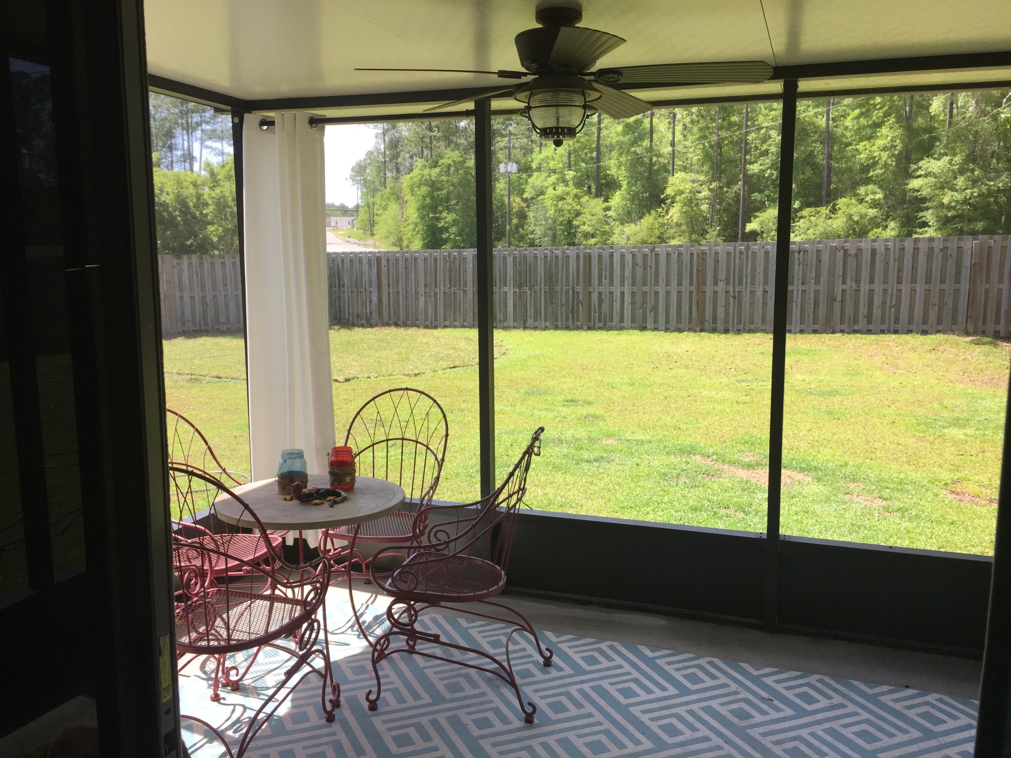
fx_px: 847
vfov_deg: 48.2
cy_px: 379
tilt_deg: -8.6
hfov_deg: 61.7
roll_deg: -0.3
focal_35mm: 29
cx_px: 506
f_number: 2.2
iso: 32
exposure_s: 1/395
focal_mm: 4.15
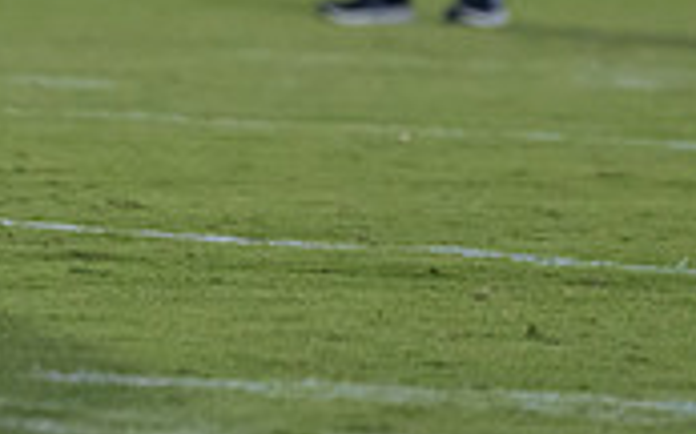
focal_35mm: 662
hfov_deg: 3.2
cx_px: -199
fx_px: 12553
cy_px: -453
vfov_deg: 2.0
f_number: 2.8
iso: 1600
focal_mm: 138
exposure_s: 1/1600
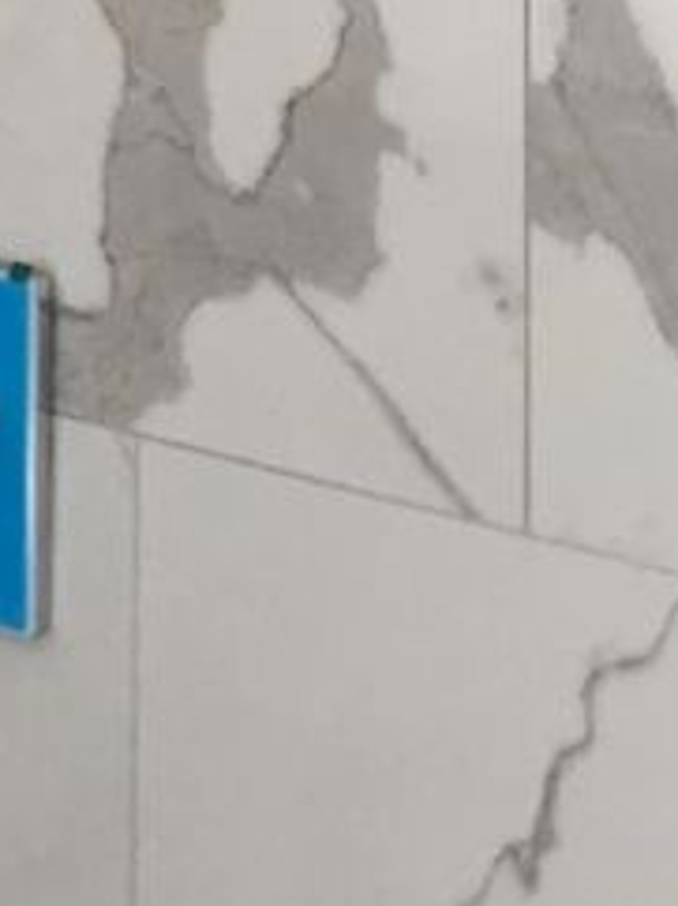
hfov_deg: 9.8
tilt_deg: +5.0
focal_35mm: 144
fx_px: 3767
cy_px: -932
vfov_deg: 12.1
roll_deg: -1.4
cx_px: -457
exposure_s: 1/40
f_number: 2.2
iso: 32
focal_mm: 4.15
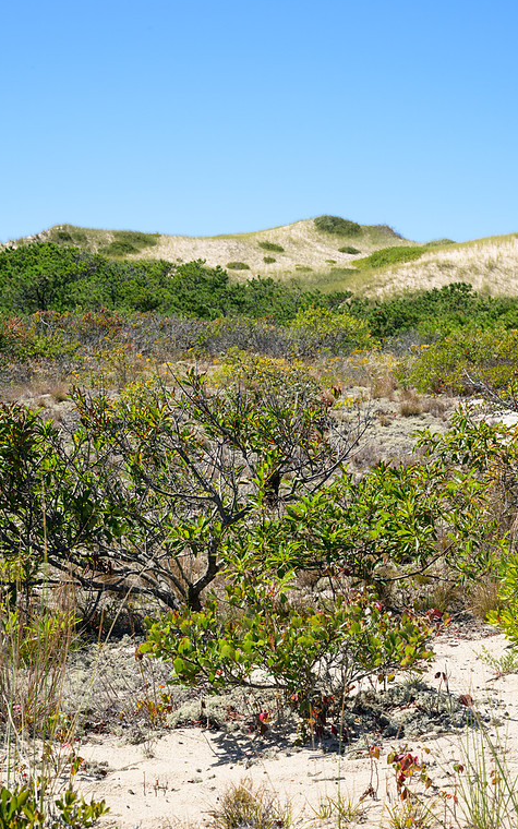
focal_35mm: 73
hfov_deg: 17.9
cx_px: 276
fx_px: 1649
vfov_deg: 28.2
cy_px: 441
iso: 400
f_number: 14
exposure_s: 1/320
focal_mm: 64
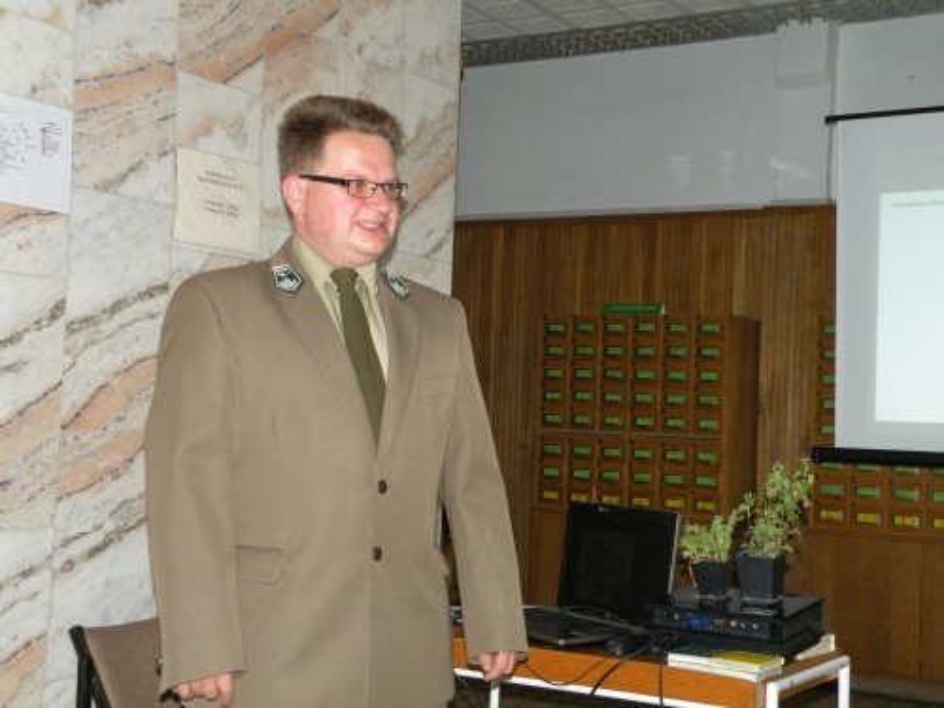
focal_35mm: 56
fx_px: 1527
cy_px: 354
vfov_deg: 26.1
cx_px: 472
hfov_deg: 34.3
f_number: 3.5
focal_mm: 9.8
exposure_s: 1/60
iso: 215
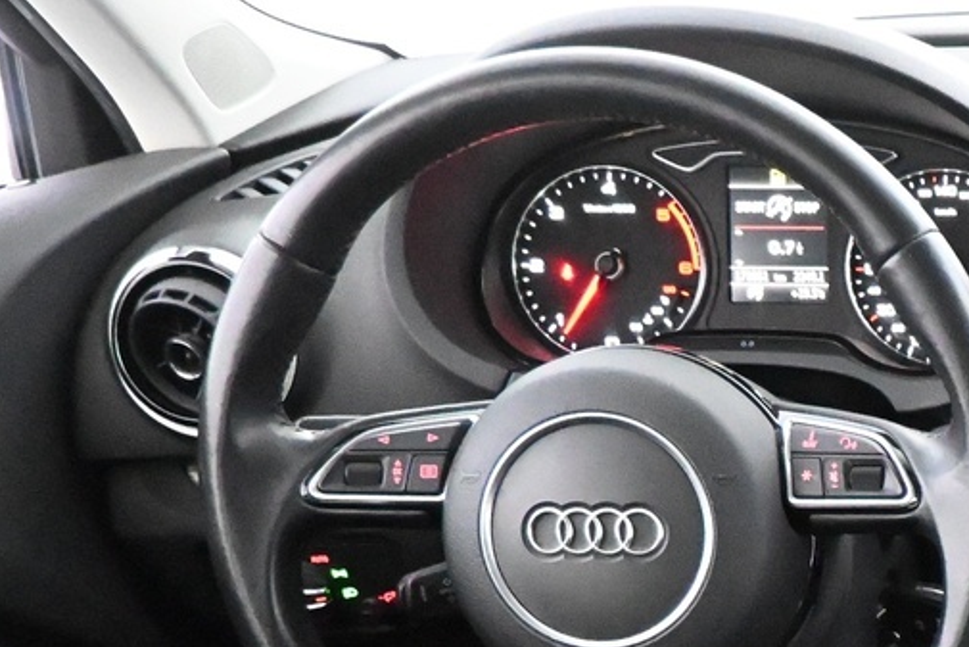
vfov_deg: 16.5
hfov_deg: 22.8
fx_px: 2073
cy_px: 906
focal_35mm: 77
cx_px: 1332
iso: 12800
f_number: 3.5
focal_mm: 16
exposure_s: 1/50
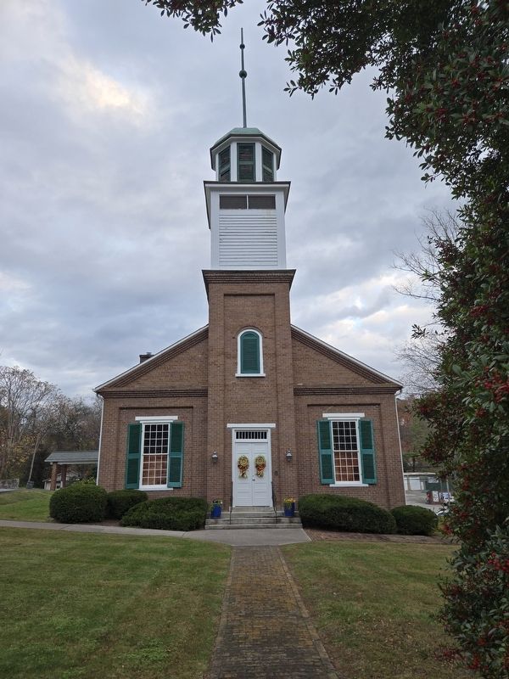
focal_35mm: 23
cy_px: 340
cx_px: 254
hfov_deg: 58.9
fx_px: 451
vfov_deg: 73.9
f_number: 1.8
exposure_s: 1/180
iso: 32
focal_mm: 5.4
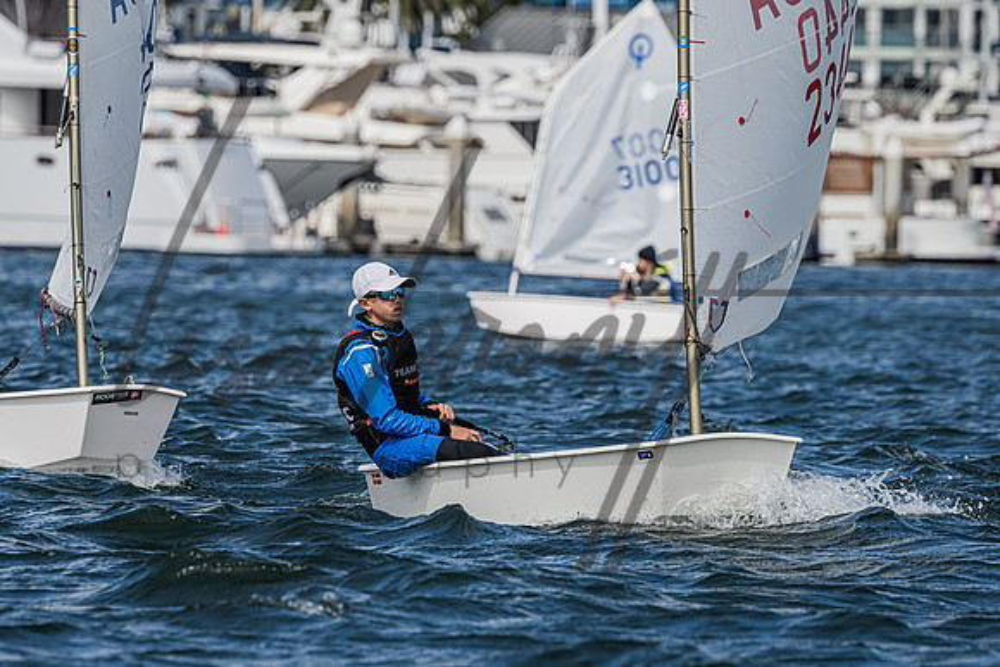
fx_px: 13803
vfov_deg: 2.8
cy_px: 346
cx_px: 393
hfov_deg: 4.1
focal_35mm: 497
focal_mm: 400
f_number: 9
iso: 320
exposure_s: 1/1250
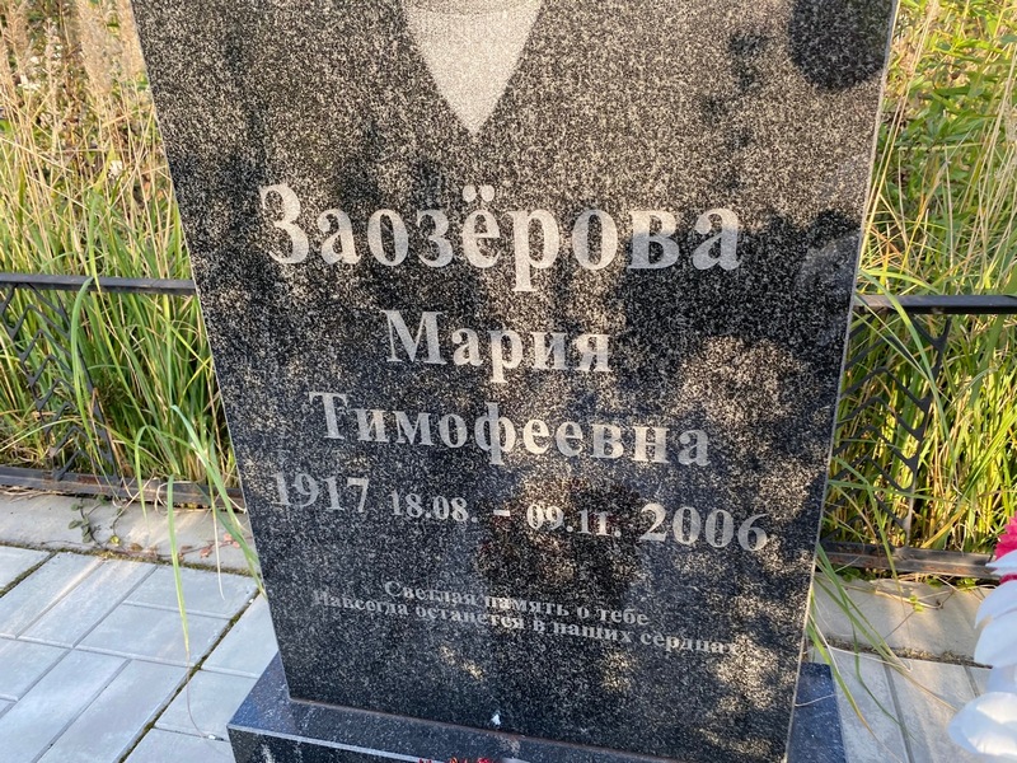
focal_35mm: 26
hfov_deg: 67.3
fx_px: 764
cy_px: 382
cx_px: 508
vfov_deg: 53.1
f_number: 1.8
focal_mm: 4.25
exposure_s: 1/201
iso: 32
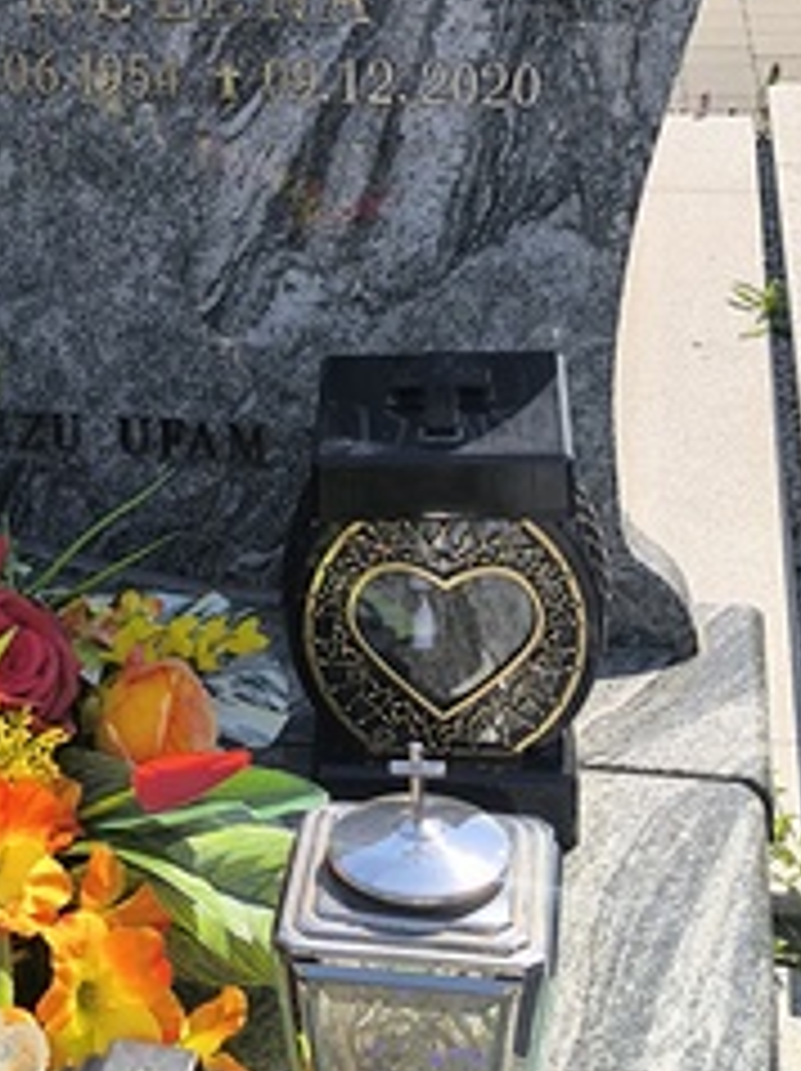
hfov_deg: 18.4
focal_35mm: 79
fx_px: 2442
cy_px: 202
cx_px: 130
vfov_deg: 24.3
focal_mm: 6.14
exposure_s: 1/921
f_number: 1.65
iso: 50
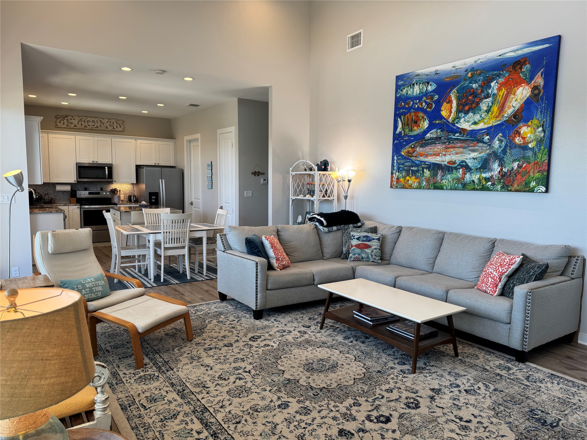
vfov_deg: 56.8
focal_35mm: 24
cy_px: 220
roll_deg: -0.9
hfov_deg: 71.6
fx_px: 407
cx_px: 294
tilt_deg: -6.3
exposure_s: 1/130
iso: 50
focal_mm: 6.76
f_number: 1.78
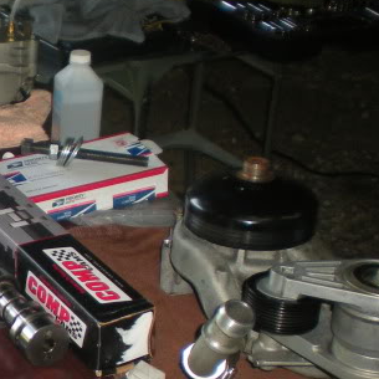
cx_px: -66
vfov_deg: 19.6
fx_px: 1090
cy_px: 295
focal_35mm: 88
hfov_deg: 18.7
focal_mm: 6.3
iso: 100
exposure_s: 1/60
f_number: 3.1
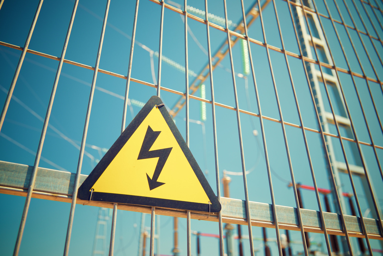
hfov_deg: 55.8
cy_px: 128
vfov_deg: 38.9
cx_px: 192
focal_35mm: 34
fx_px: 362
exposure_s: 1/320
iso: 100
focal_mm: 34
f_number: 8
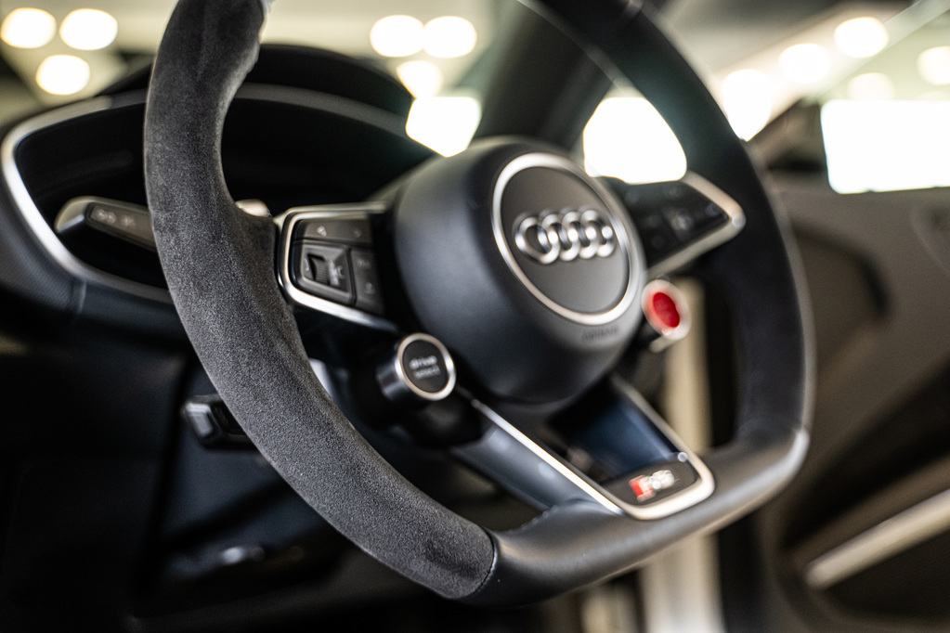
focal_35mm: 38
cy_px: 316
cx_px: 475
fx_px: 1003
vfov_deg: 35.1
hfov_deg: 50.7
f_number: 2.8
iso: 1600
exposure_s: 1/200
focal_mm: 38
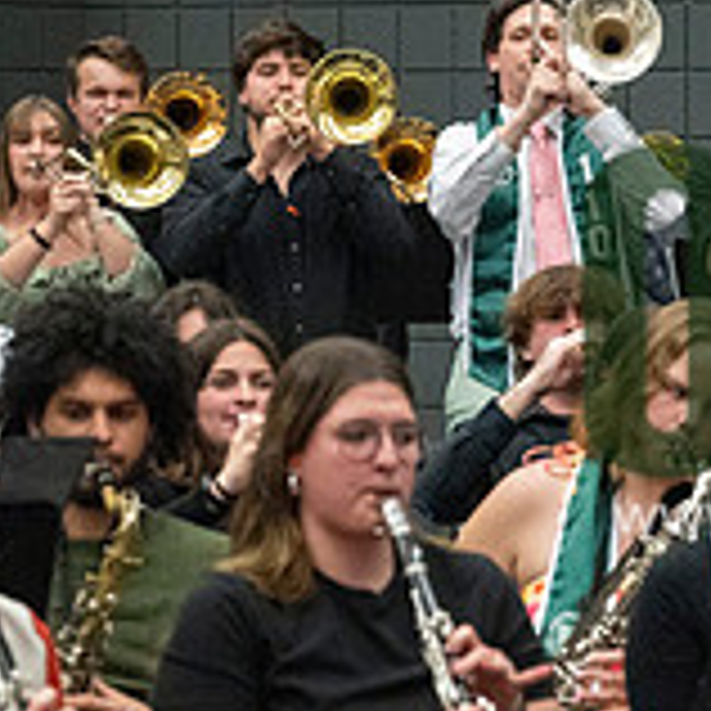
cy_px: 358
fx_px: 5089
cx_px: 922
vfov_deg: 8.0
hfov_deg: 7.9
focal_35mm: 219
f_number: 4
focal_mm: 70
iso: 10000
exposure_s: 1/500
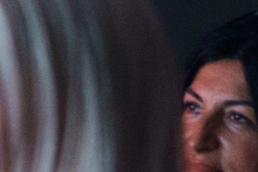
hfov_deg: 3.1
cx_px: -488
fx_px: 4663
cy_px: 448
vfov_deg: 2.1
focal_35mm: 651
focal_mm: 75
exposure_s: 1/160
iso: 2000
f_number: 2.8
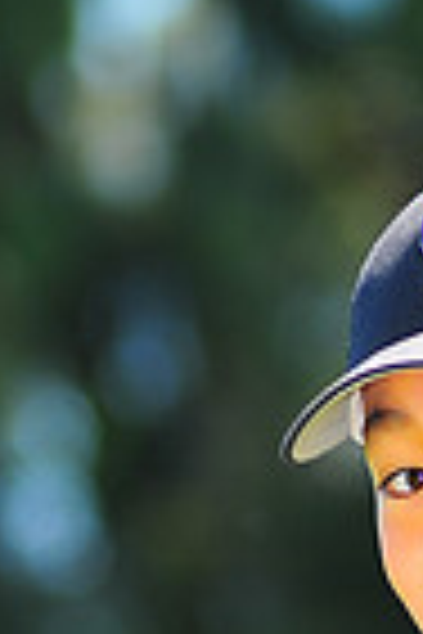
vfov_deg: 2.8
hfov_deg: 1.9
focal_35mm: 738
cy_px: 917
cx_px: 486
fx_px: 13006
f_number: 5
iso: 200
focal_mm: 180
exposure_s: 1/320
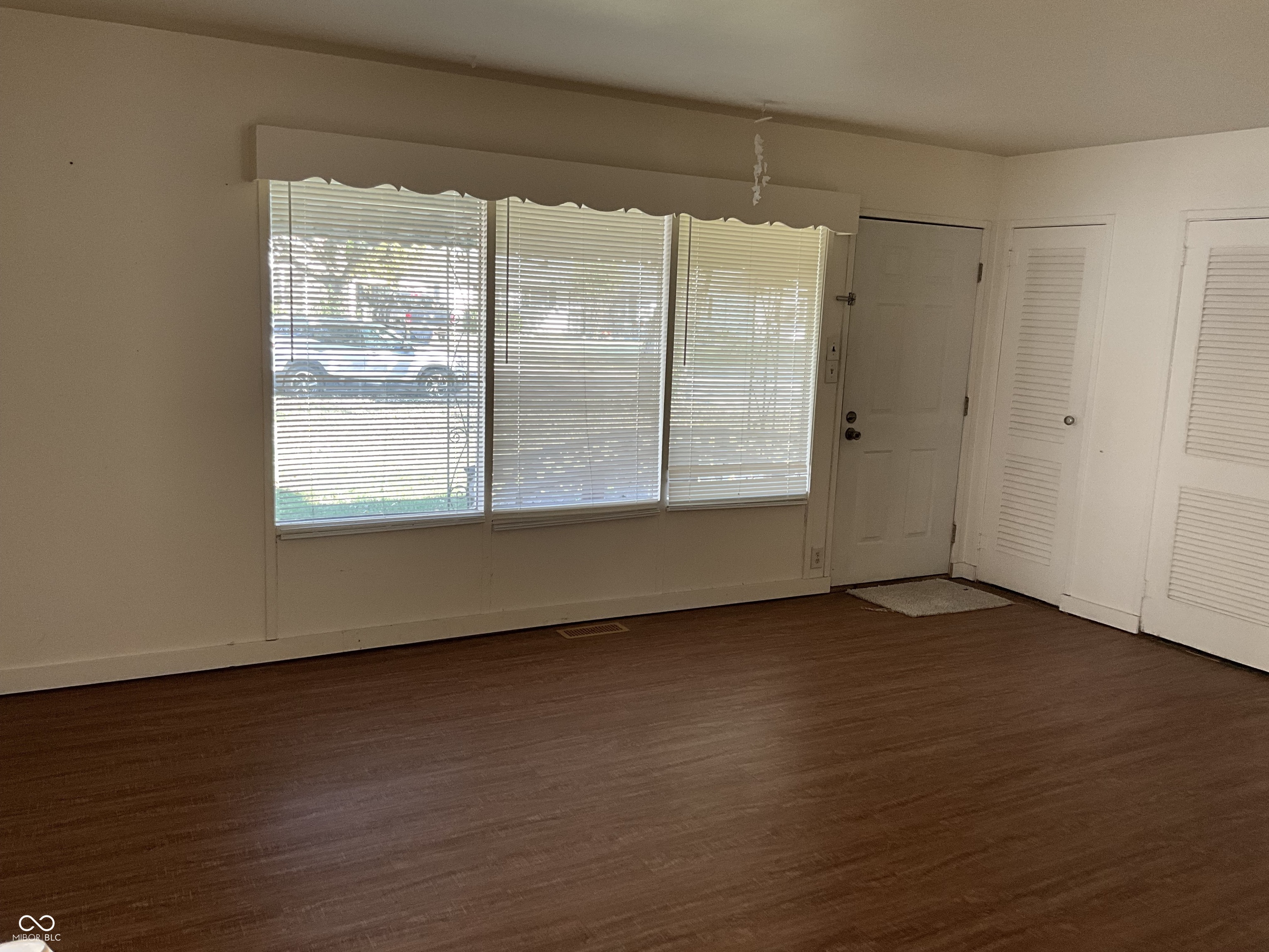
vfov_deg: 48.2
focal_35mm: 29
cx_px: 634
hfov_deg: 61.7
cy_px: 476
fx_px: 1063
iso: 64
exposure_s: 1/84
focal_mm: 3
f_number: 1.8
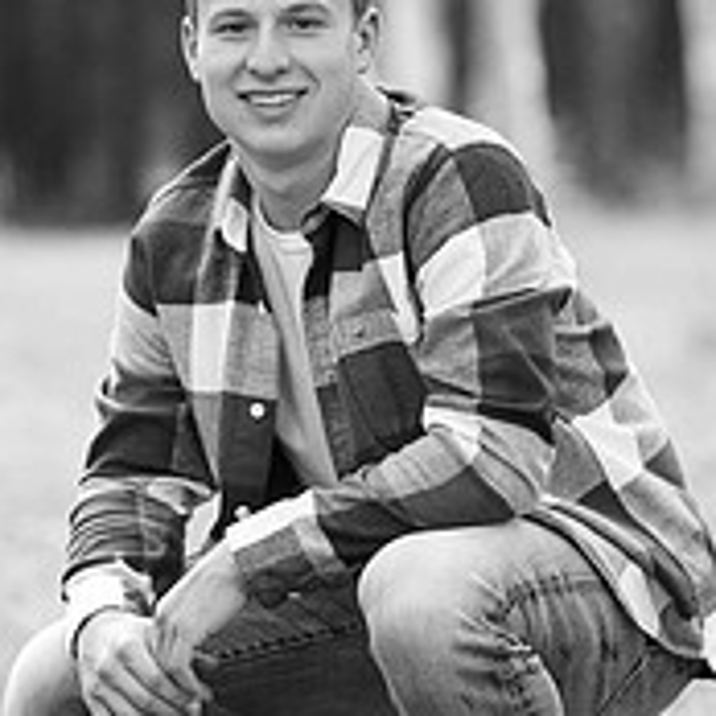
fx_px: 7722
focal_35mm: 330
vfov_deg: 5.3
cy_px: 202
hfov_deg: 5.3
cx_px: 354
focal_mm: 150
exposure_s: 1/200
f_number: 3.2
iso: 400
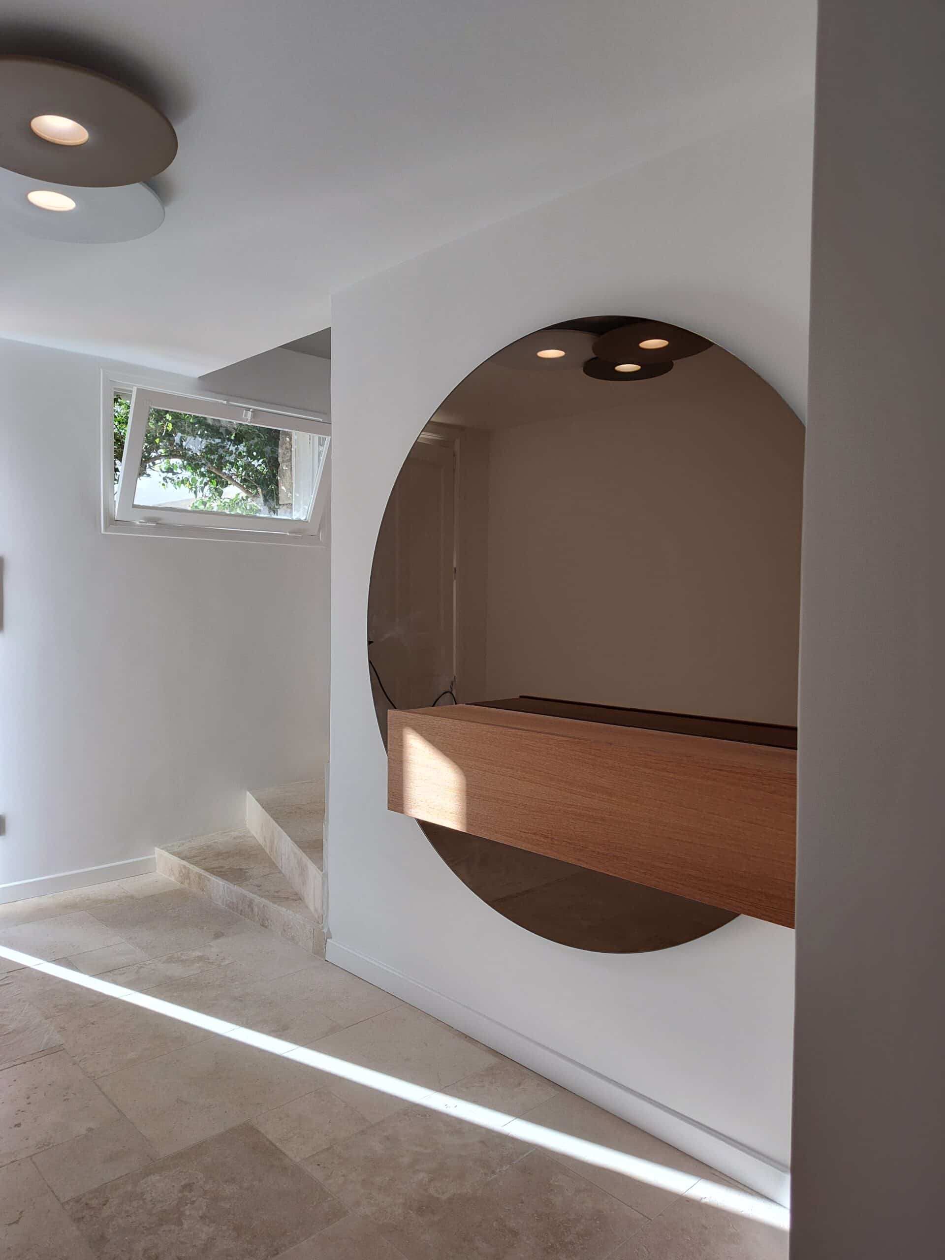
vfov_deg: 73.9
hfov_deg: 58.9
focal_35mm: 23
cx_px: 472
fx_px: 837
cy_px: 630
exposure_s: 1/436
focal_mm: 5.56
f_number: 1.88
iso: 100
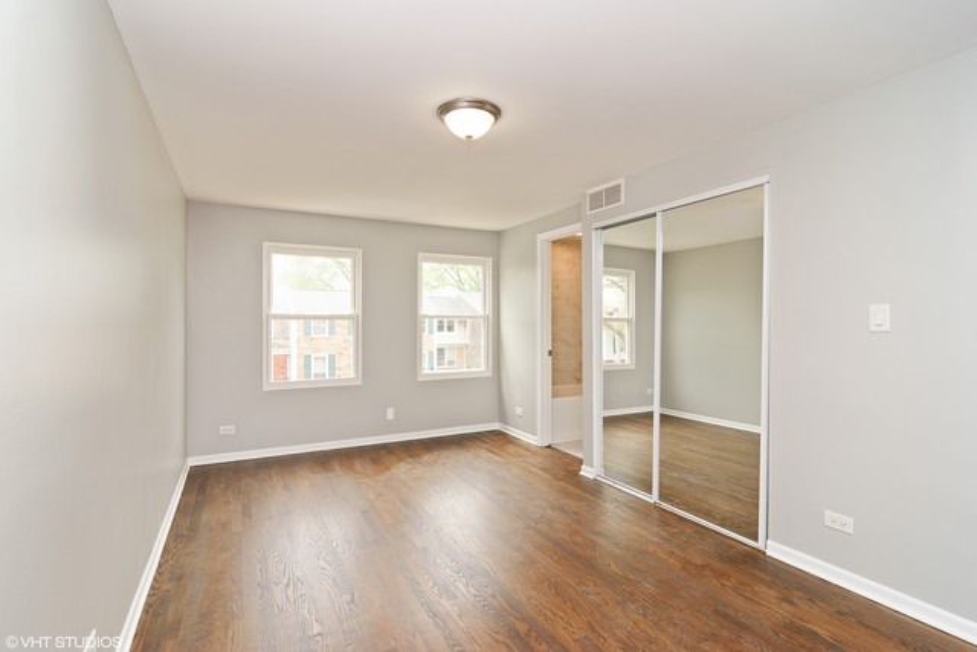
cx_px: 488
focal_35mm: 16
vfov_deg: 72.1
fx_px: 448
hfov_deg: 95.0
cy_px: 326
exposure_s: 1/30
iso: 200
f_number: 8
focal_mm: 11
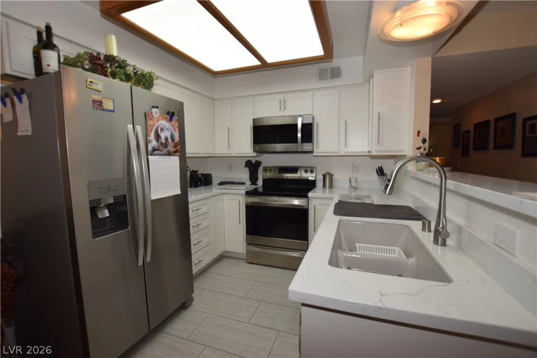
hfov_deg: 100.4
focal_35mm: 15
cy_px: 179
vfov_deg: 77.3
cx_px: 268
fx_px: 224
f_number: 5.6
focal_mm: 10
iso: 200
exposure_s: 1/125
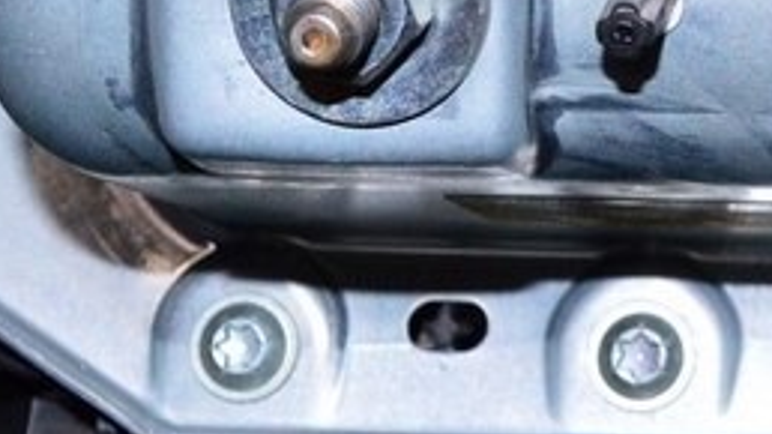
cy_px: -190
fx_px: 2928
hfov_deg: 14.2
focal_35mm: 143
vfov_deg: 8.3
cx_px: 1086
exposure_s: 1/200
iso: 1600
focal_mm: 23
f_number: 8
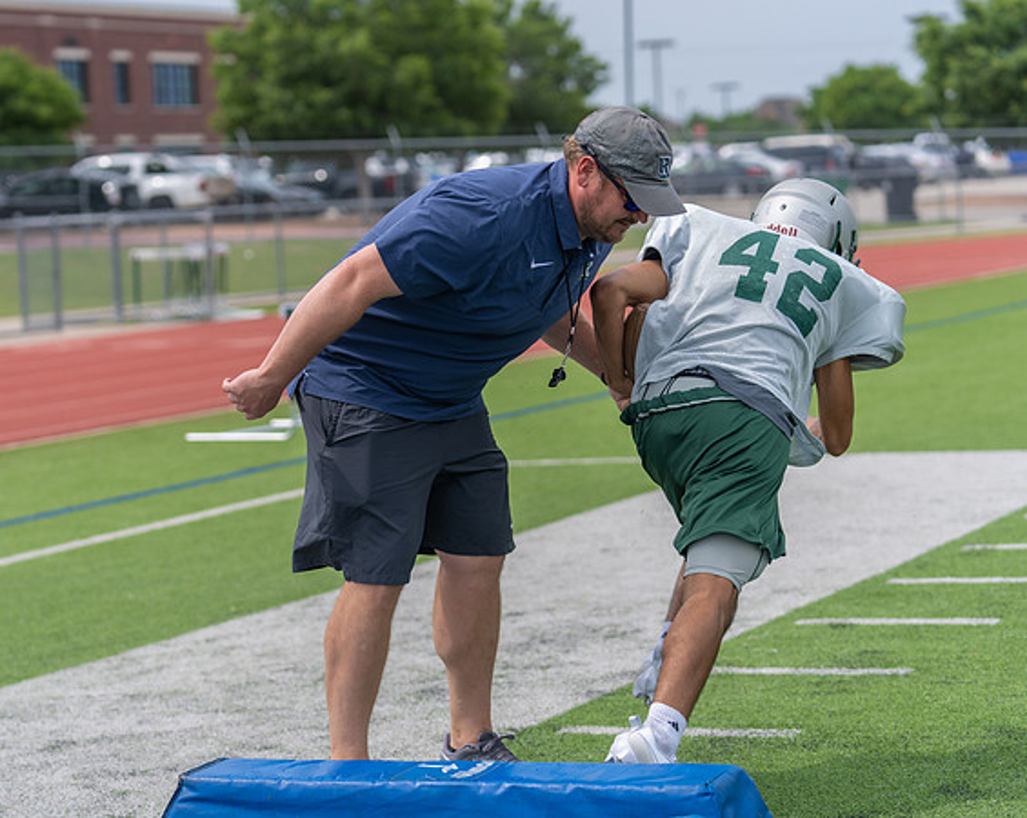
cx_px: 414
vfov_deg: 15.1
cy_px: 409
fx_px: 3078
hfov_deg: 18.9
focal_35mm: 101
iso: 100
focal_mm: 86
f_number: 3.2
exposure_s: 1/1250
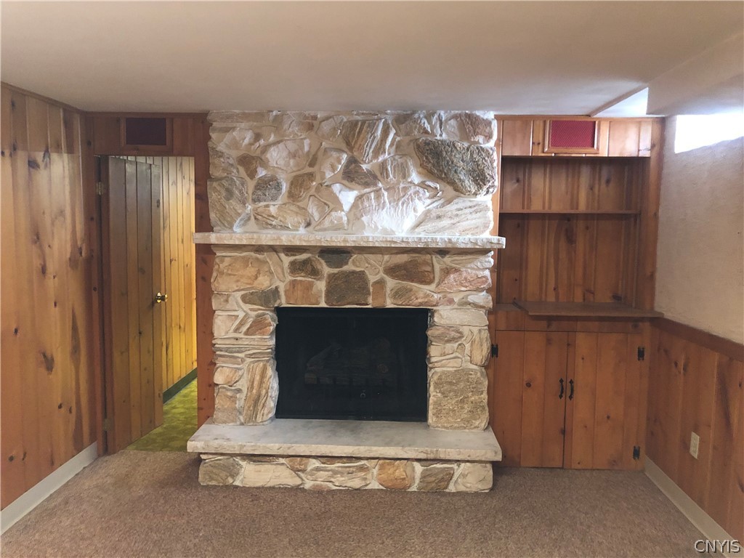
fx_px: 602
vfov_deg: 49.7
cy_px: 279
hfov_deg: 63.4
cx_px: 372
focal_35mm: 28
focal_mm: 4
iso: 100
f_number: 1.8
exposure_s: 1/5
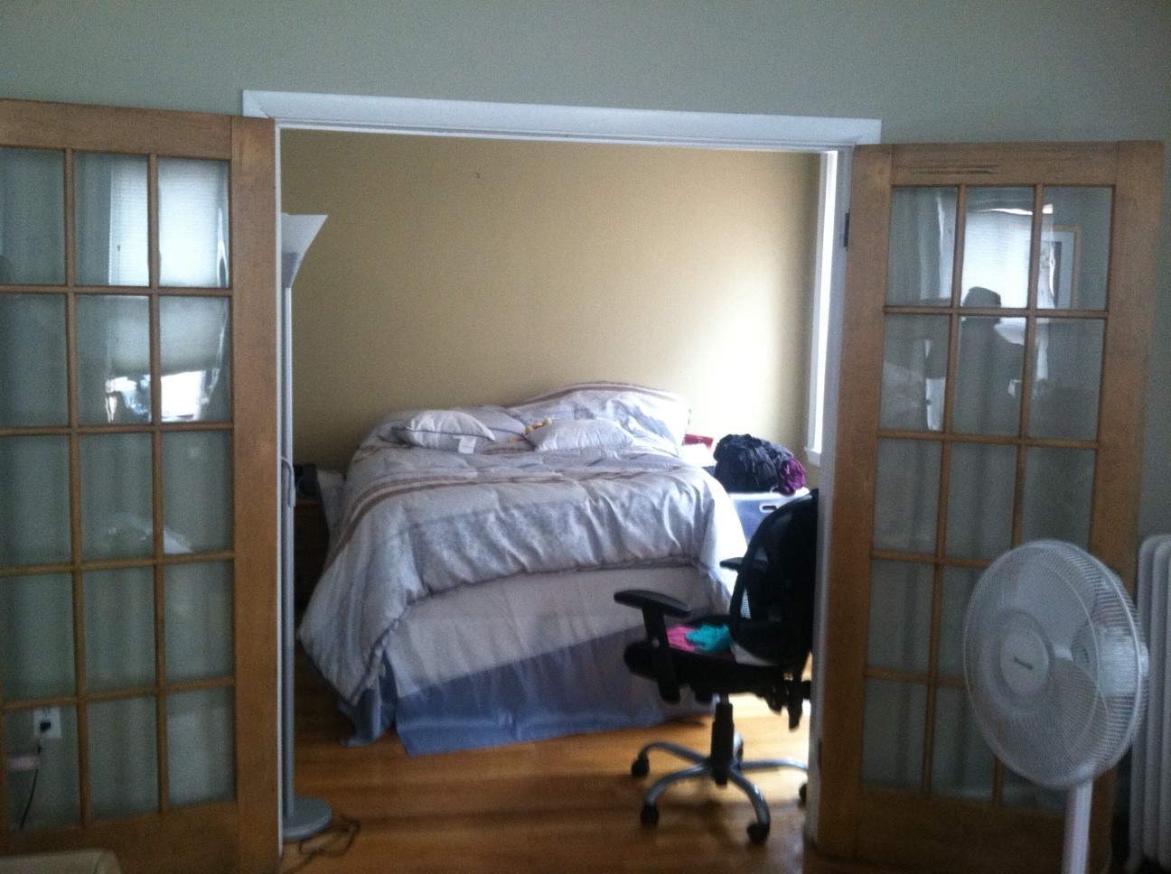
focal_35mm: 35
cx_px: 586
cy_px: 437
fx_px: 1182
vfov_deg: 40.6
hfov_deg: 52.7
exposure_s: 1/17
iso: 250
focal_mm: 3.85
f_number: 2.8
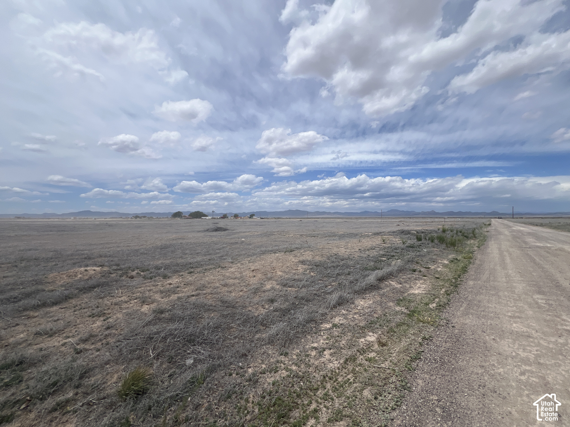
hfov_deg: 106.2
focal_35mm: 13
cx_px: 285
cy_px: 214
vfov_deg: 89.9
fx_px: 214
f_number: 1.8
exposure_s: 1/4219
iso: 32
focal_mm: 1.57
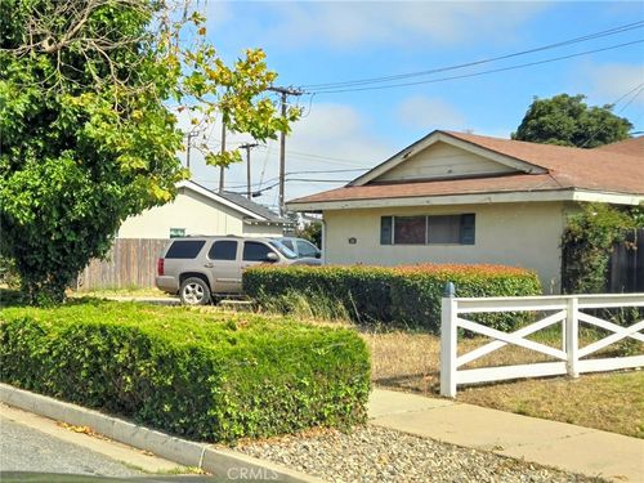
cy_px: 242
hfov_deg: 73.9
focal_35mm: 23
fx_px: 428
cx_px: 322
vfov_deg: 58.9
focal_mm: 5.4
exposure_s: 1/937
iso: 25
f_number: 1.8
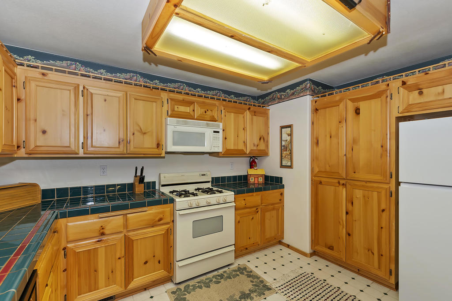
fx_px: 188
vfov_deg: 77.3
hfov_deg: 100.4
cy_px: 150
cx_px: 226
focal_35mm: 15
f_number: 8
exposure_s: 1/30
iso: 400
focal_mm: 10
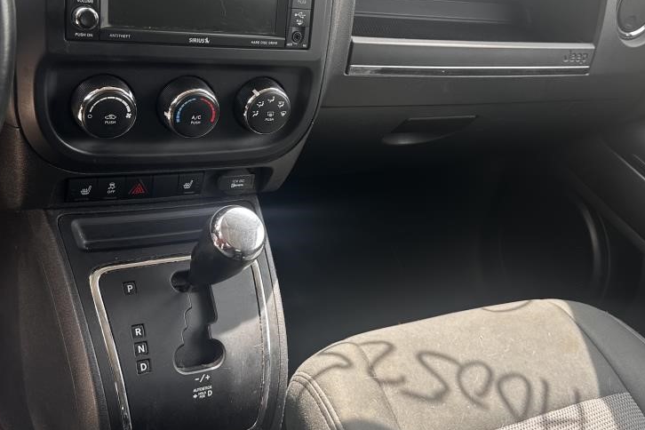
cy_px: 168
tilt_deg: -31.8
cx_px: 355
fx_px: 788
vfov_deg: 30.4
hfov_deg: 44.4
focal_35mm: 44
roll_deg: -19.6
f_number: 1.78
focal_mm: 6.86
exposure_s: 1/148
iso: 64
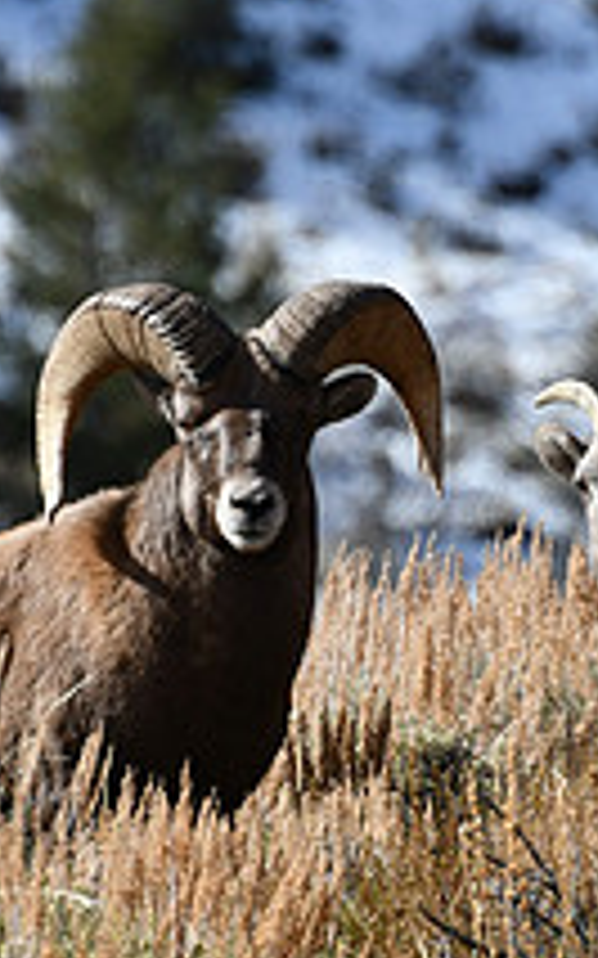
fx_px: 32591
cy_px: 551
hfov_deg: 1.1
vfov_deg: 1.7
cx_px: 477
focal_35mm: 1249
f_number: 5.6
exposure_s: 1/1000
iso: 280
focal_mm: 300
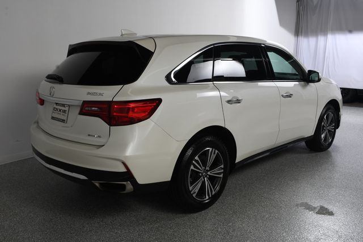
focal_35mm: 34
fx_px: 343
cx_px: 182
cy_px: 121
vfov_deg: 38.8
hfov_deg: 55.8
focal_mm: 23
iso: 100
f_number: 13
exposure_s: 1/160
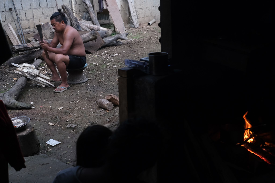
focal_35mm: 53
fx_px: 405
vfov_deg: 25.5
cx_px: 138
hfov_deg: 37.5
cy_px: 92
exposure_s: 1/125
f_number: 5
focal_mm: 35
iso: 3200
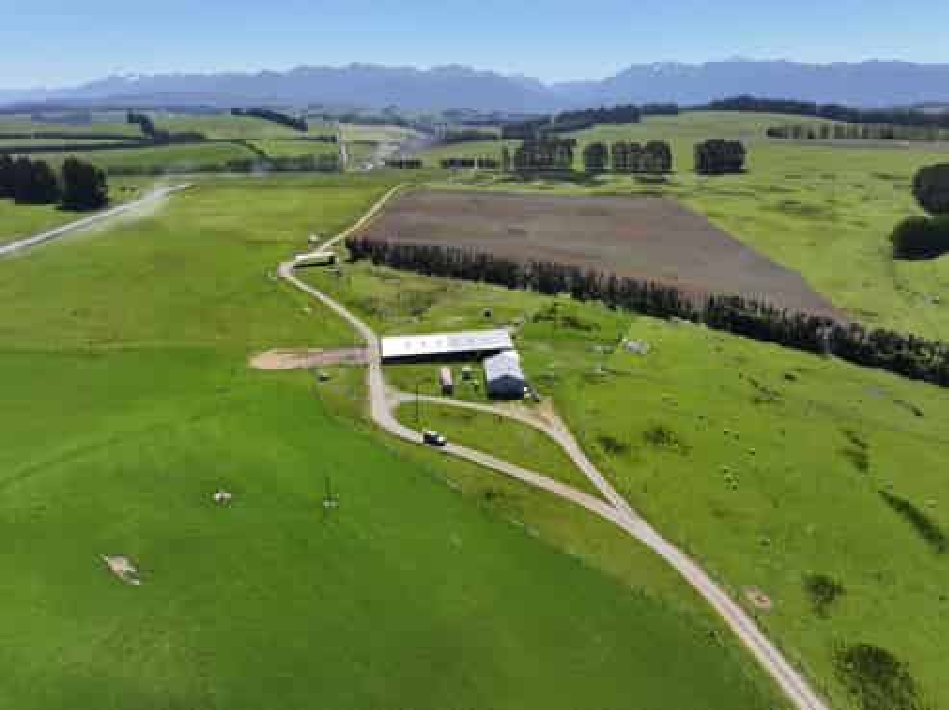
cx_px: 474
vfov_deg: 56.8
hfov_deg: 71.6
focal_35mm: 24
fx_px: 657
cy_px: 355
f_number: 2.8
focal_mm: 12.29
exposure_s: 1/2500
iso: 160
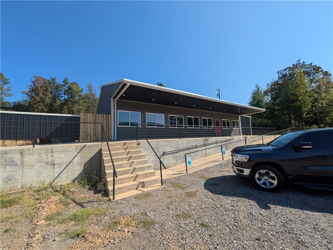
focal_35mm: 14
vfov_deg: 85.7
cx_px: 166
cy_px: 125
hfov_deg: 102.0
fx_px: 135
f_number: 2.2
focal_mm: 1.83
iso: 49
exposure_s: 1/1965
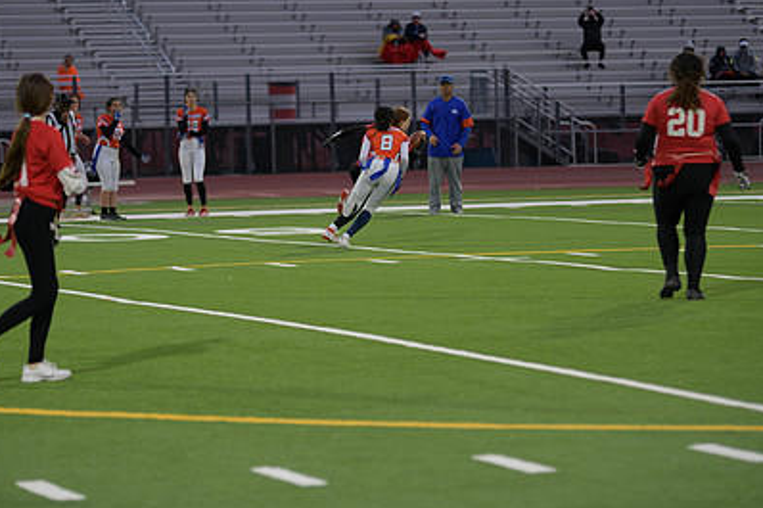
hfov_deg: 11.6
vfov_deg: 7.7
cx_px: 345
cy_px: 166
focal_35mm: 178
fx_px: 3771
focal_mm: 122
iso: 400
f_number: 2.8
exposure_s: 1/200
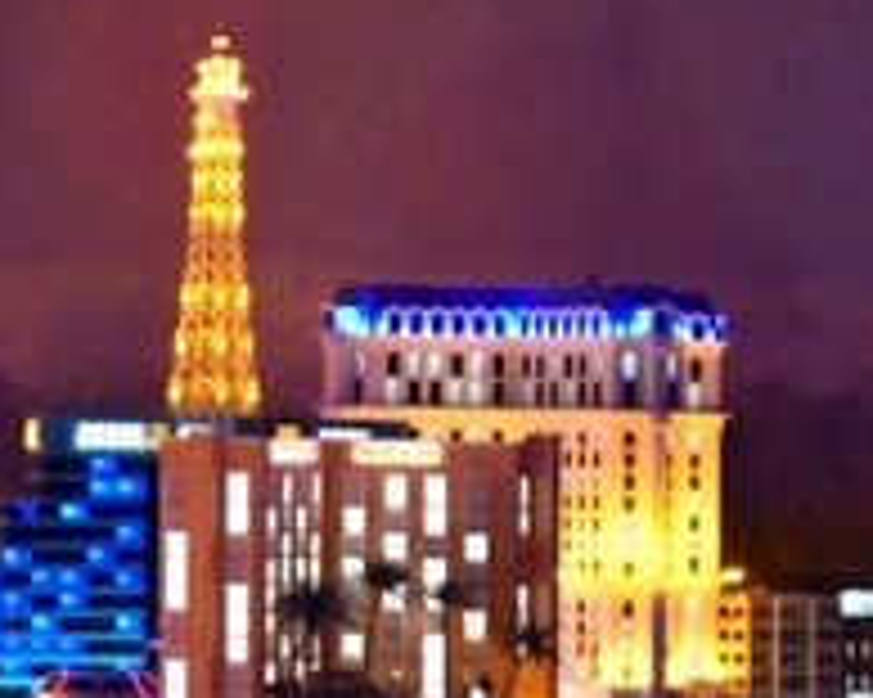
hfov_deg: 8.2
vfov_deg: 6.7
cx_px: -400
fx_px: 5950
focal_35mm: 230
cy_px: 275
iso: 12800
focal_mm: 55
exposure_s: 1/40
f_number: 5.6
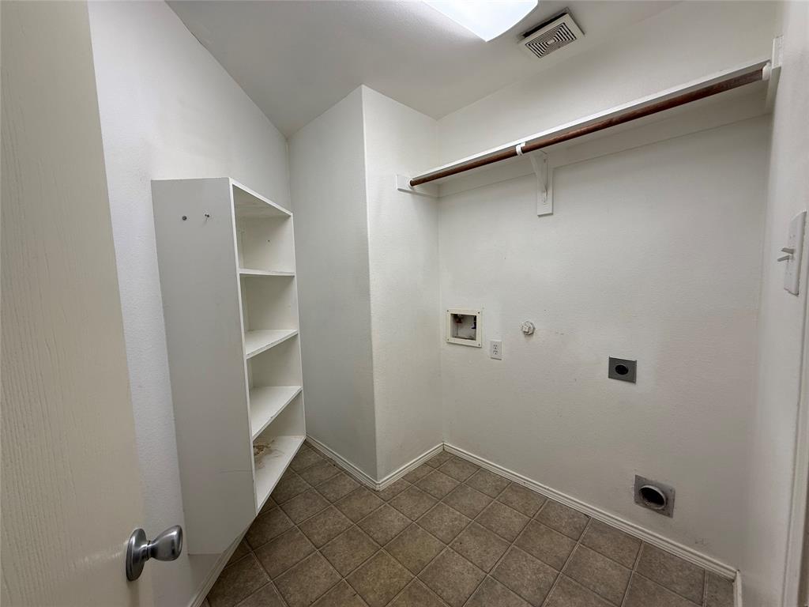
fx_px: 327
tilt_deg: -4.5
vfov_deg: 85.7
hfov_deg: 102.1
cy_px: 304
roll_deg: +1.7
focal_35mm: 14
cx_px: 404
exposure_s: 1/120
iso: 64
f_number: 2.2
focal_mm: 2.22
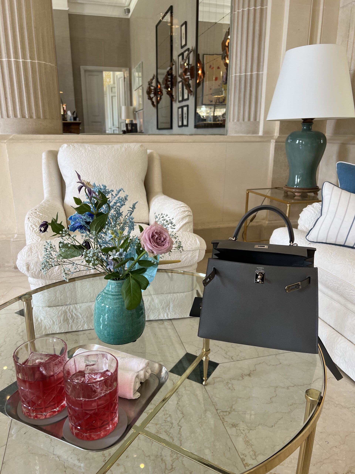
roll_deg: -0.3
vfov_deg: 67.3
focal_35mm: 26
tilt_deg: -16.4
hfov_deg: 53.1
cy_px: 237
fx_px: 356
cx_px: 178
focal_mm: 5.7
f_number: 1.5
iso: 64
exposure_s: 1/100
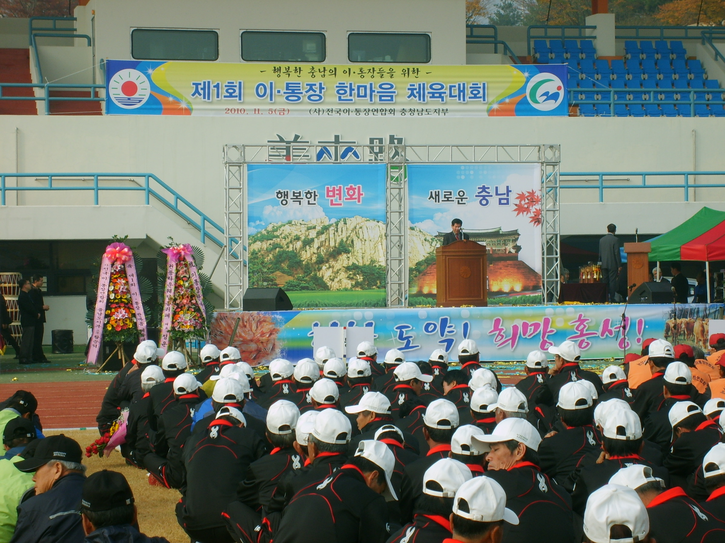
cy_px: 272
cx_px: 362
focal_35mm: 105
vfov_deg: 14.1
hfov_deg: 18.7
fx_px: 2199
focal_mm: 17.4
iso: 50
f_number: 4.9
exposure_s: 1/350
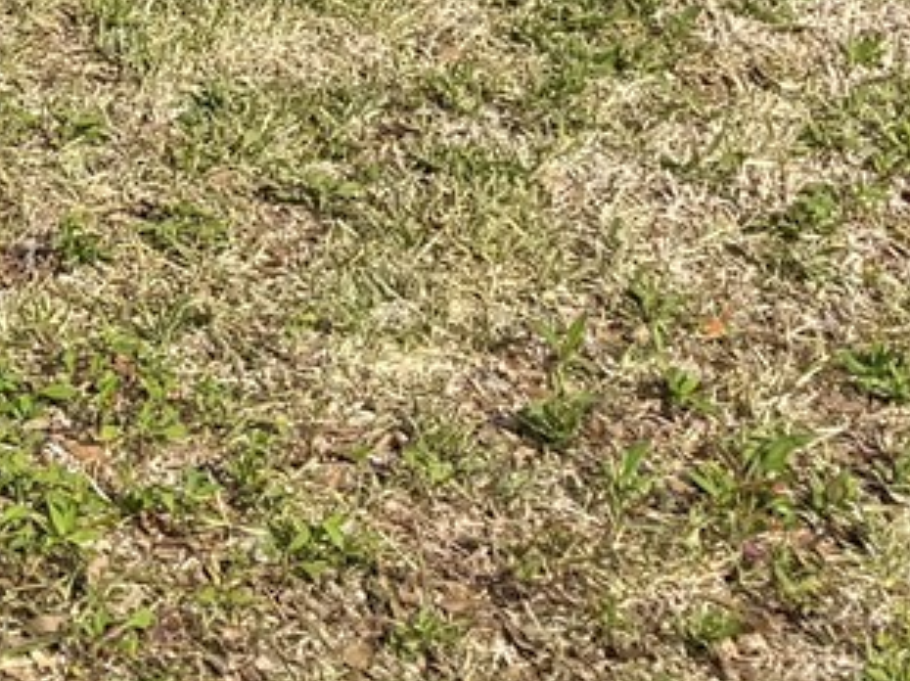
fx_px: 3257
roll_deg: +1.3
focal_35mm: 124
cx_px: -796
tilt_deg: -6.5
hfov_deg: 13.9
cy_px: -760
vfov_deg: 10.7
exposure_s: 1/4167
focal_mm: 6.76
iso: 80
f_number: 1.78
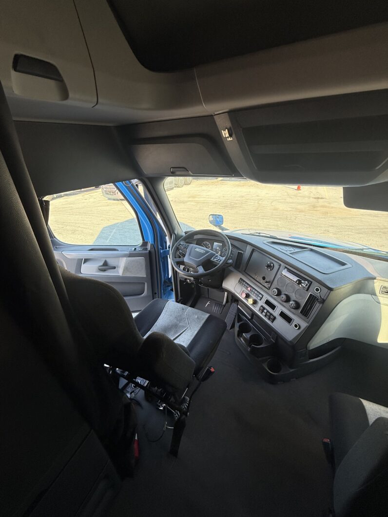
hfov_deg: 85.7
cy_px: 258
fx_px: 209
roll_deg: +2.8
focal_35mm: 14
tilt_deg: -27.0
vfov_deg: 102.1
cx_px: 194
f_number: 2.2
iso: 64
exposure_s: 1/150
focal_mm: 2.22
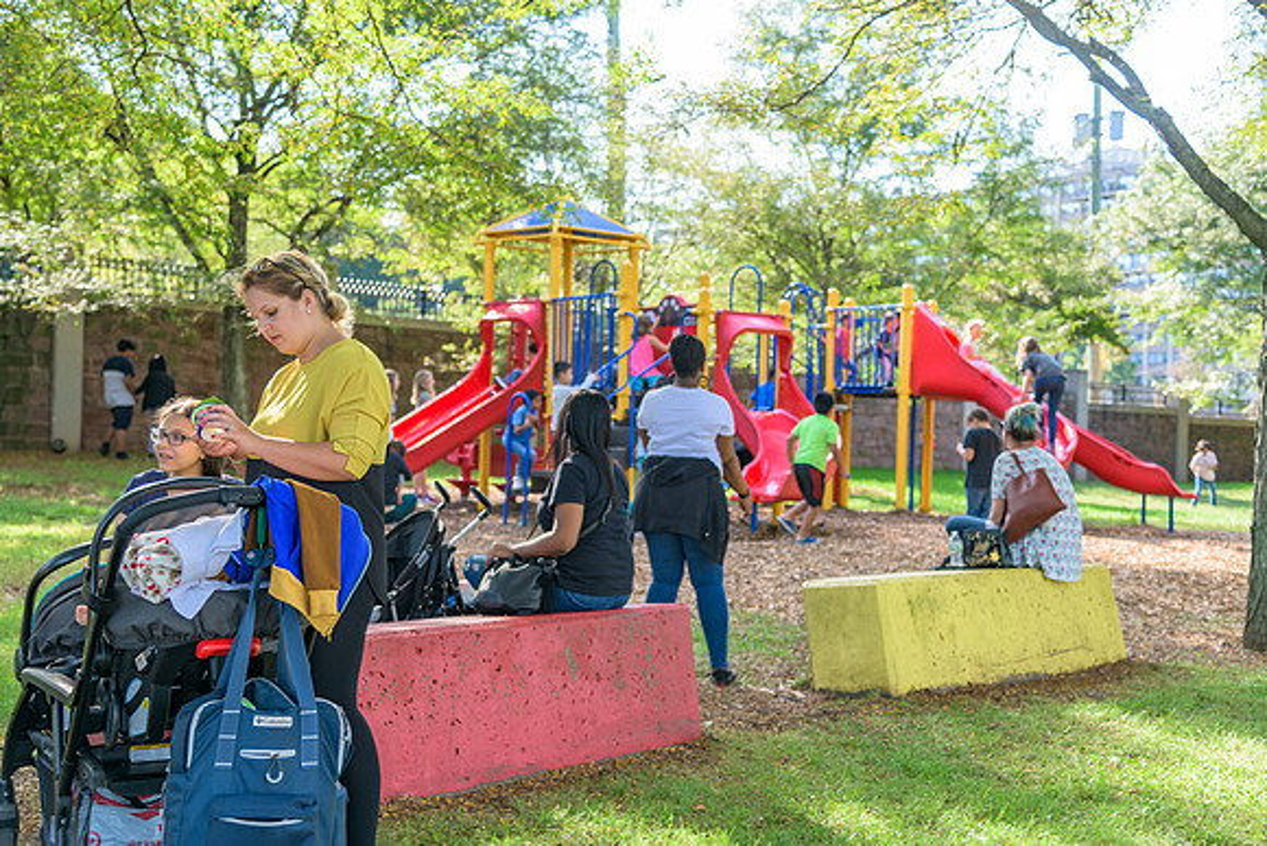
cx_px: 634
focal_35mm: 50
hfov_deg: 39.6
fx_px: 1760
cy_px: 423
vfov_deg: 27.0
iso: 200
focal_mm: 50
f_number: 4
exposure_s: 1/100
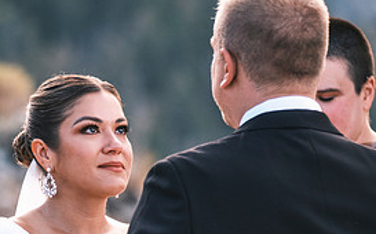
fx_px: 4924
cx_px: 125
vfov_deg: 2.7
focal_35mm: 481
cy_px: 235
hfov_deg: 4.4
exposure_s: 1/850
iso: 400
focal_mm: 134.4
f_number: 2.8
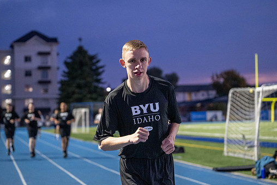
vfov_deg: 14.1
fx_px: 747
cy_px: 105
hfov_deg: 21.0
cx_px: 137
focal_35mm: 97
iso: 2500
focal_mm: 70
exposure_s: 1/200
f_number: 2.8
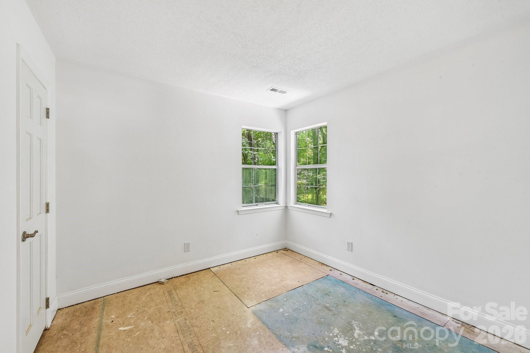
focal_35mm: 14
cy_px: 176
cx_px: 265
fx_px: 206
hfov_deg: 104.3
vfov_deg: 81.2
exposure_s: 1/4
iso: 200
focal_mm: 14
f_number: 11
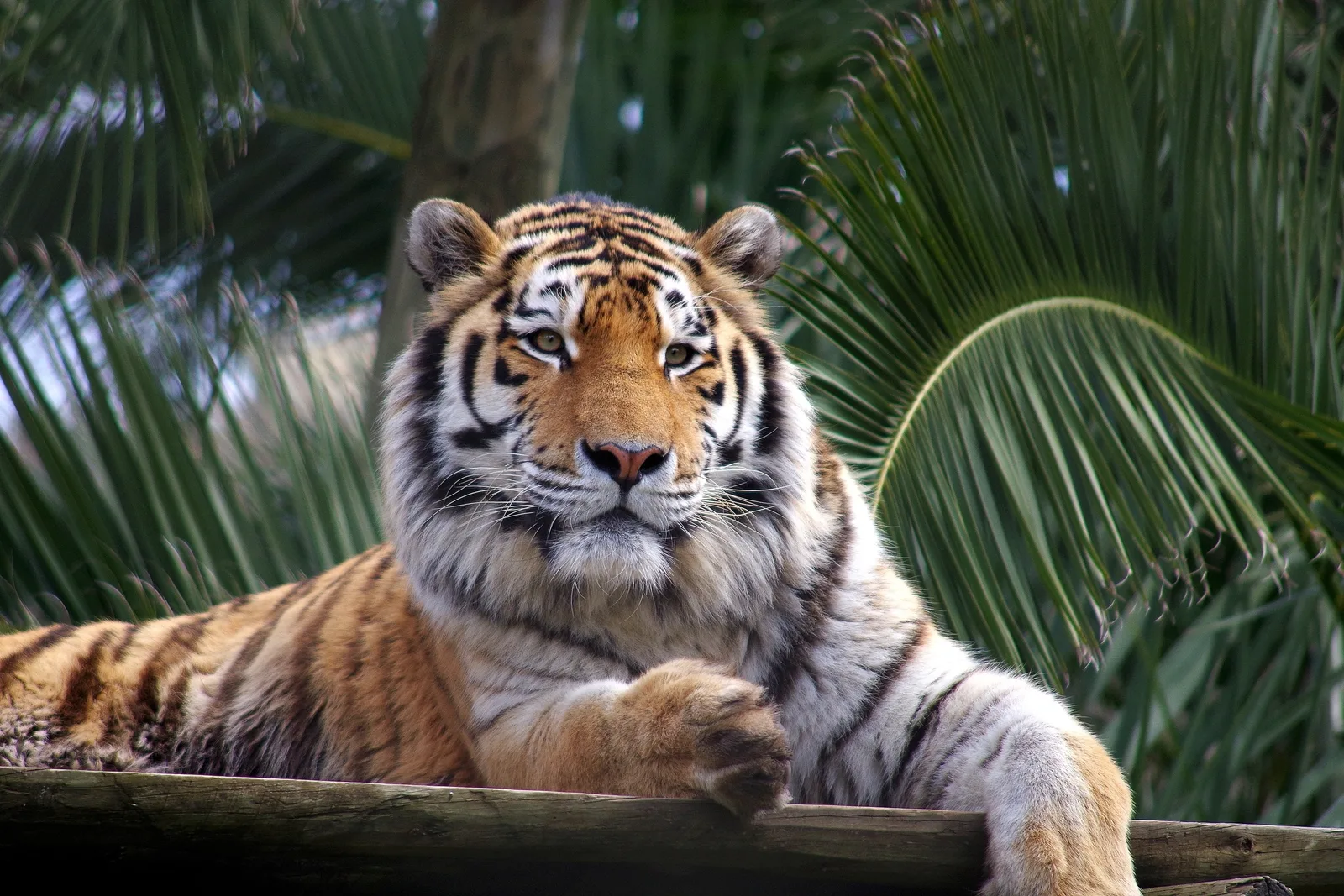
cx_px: 672
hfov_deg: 4.6
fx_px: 16800
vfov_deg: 3.1
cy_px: 448
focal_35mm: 450
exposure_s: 1/400
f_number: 5.6
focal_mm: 300
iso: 200
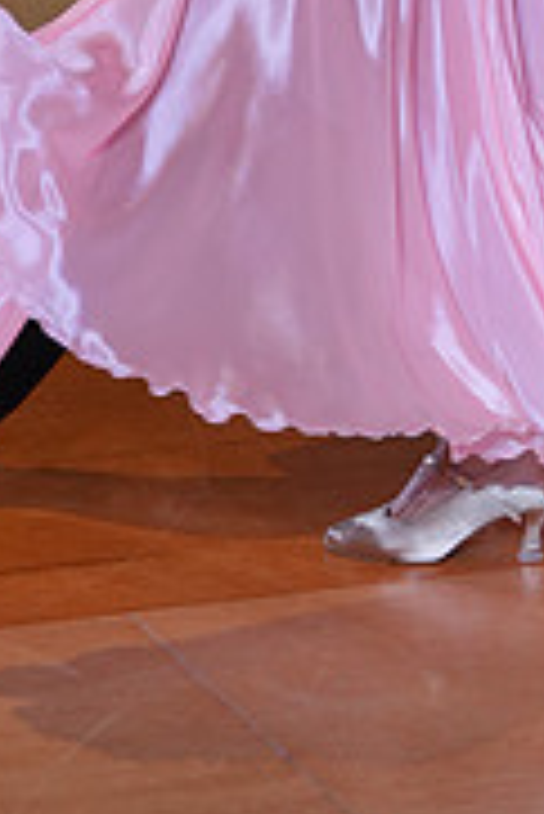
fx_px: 5067
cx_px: 335
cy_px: -436
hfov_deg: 6.1
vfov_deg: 8.9
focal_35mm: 224
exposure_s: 1/400
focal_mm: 70
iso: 1600
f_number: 4
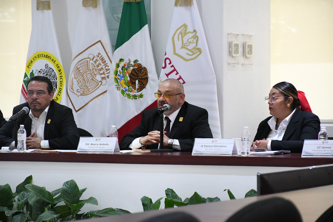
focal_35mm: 168
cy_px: 111
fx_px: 1554
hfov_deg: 12.2
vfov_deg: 8.2
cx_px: 166
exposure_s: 1/100
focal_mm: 112
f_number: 5.6
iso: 4000
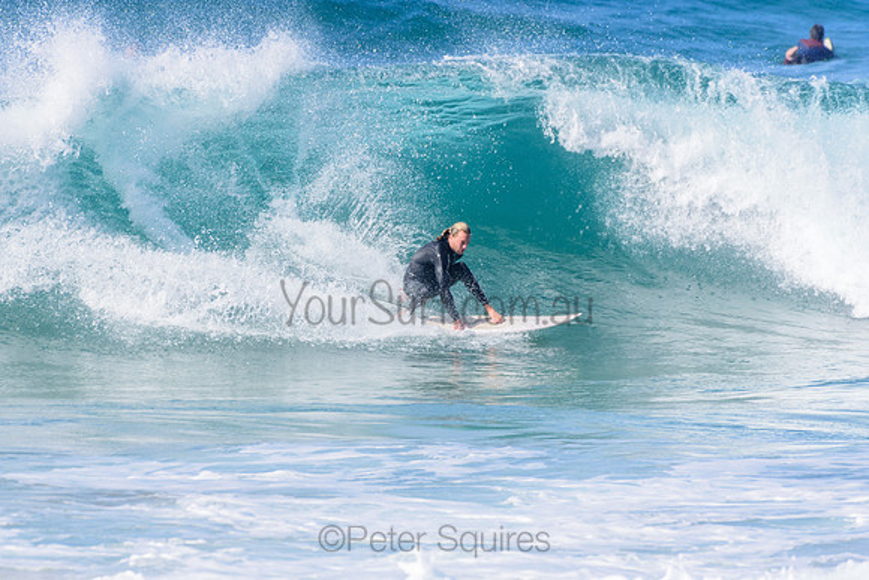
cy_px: 290
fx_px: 18108
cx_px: 434
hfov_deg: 2.7
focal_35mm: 750
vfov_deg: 1.8
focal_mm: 500
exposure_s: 1/2000
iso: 360
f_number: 5.6
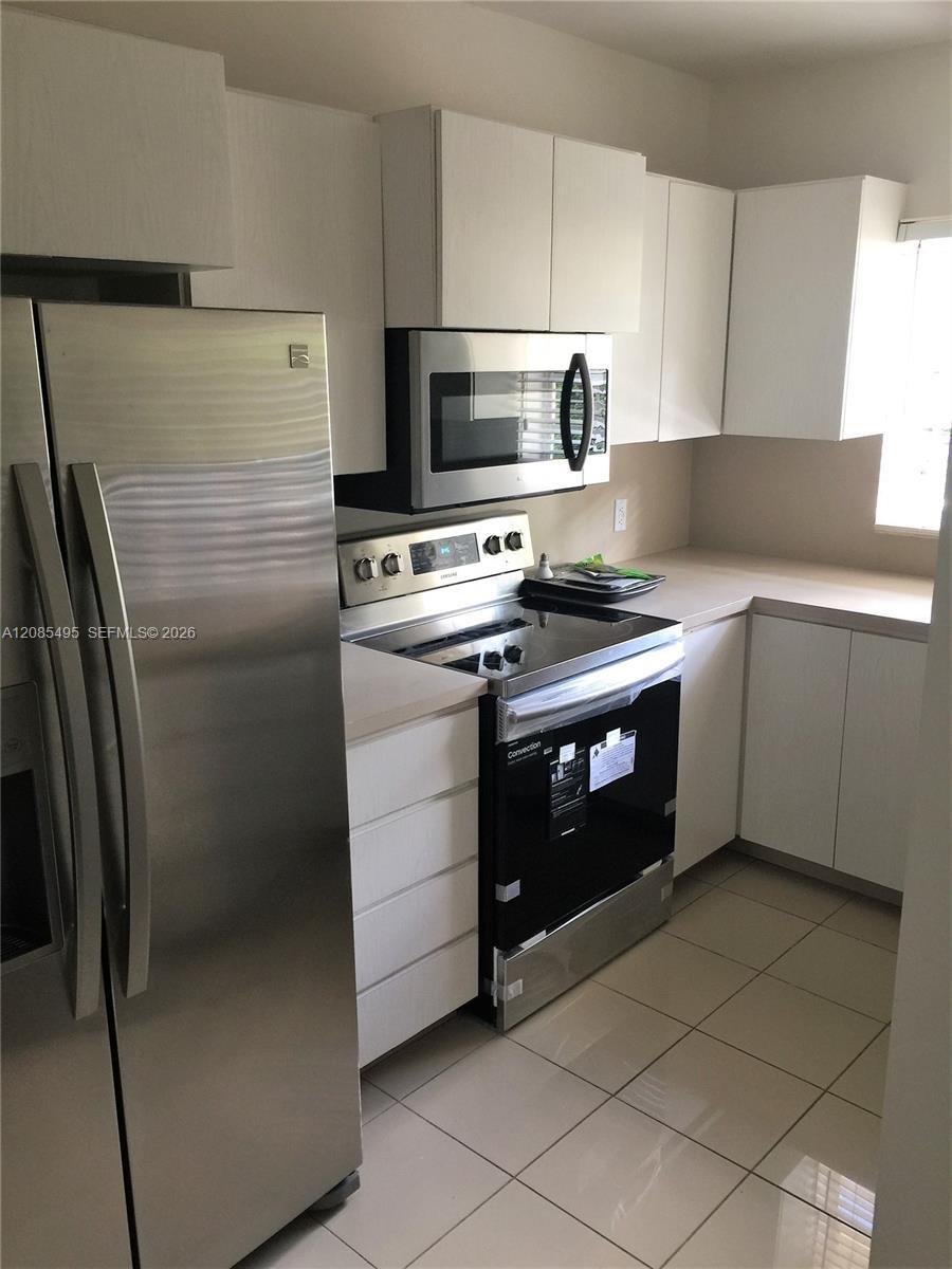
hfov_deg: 48.2
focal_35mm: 29
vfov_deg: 61.7
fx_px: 1063
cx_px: 476
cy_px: 634
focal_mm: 4.15
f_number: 2.2
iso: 50
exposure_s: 1/15
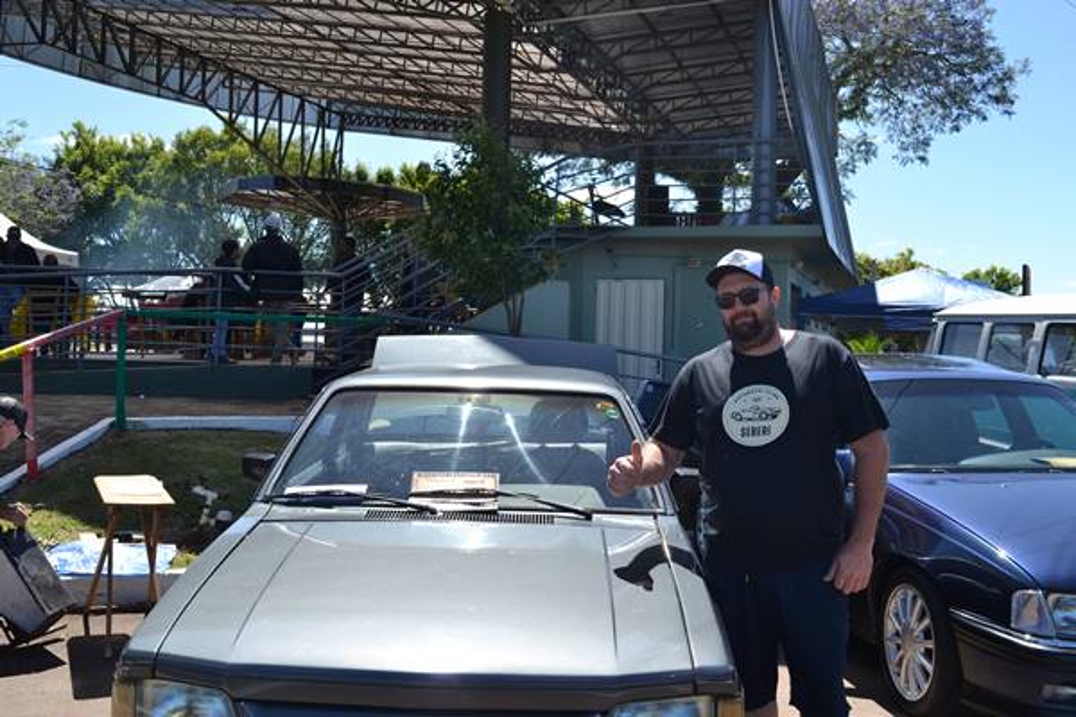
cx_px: 538
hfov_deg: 51.3
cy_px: 358
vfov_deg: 35.5
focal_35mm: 38
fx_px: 1121
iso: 100
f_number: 9
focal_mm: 25
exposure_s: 1/160
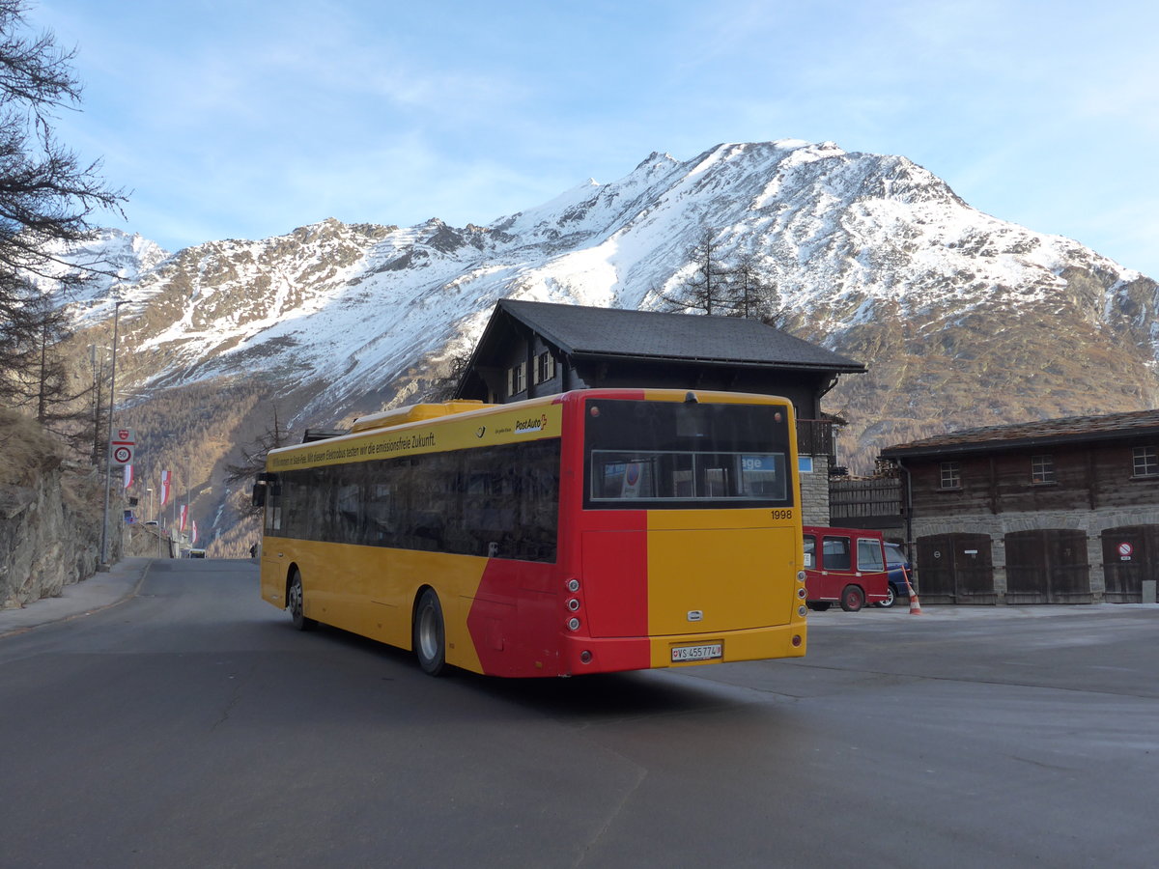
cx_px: 580
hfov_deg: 51.4
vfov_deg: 39.7
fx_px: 1205
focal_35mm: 36
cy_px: 434
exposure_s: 1/640
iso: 125
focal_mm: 7.5
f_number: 2.8
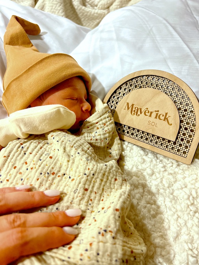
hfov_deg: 53.1
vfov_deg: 67.3
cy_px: 132
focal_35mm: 26
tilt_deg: -55.1
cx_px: 100
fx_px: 199
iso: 400
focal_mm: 5.7
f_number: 1.5
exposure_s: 1/60
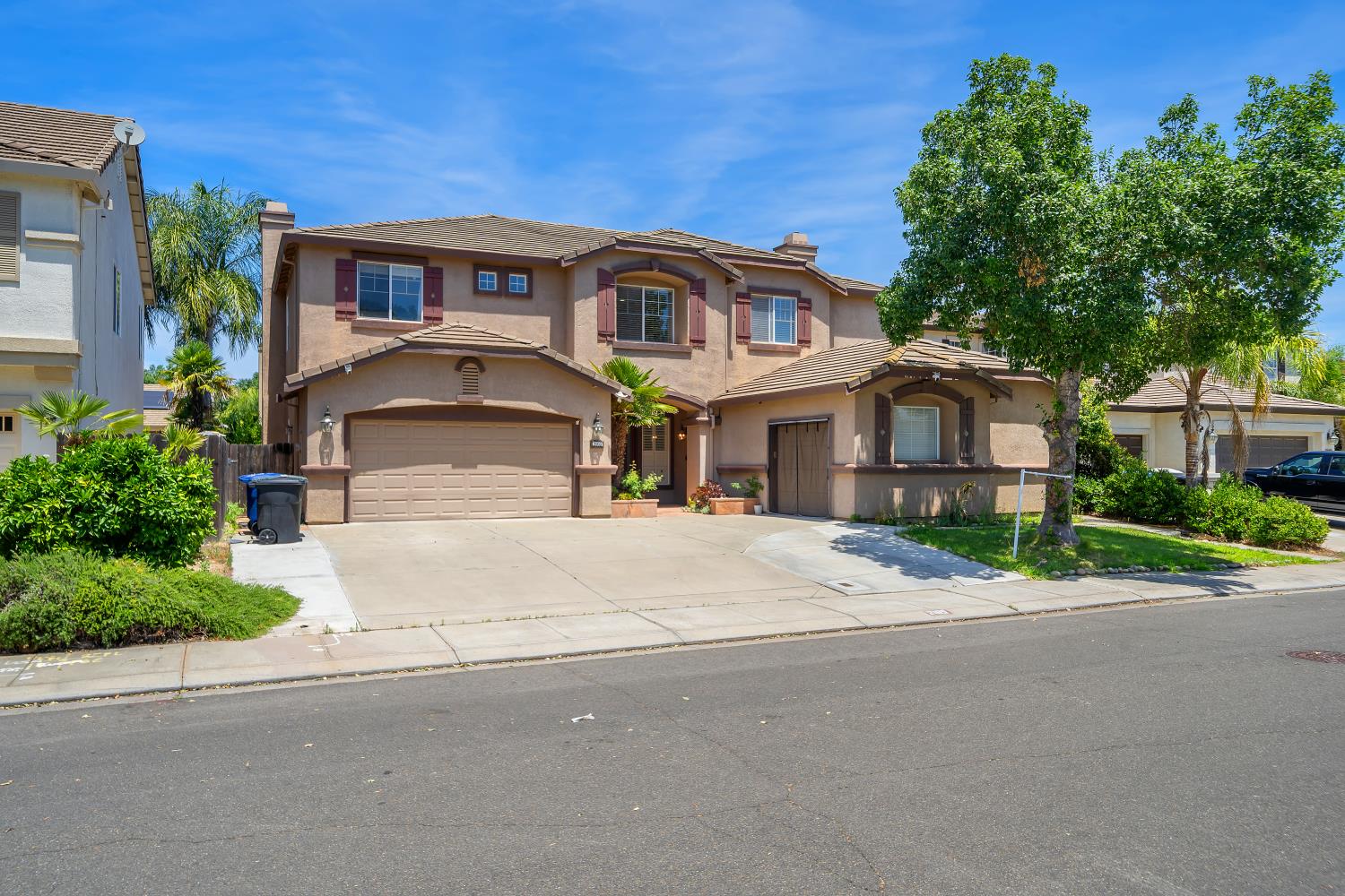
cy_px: 448
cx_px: 672
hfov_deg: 73.7
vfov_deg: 53.1
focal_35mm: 24
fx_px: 897
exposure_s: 1/125
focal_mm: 24
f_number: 10
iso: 100
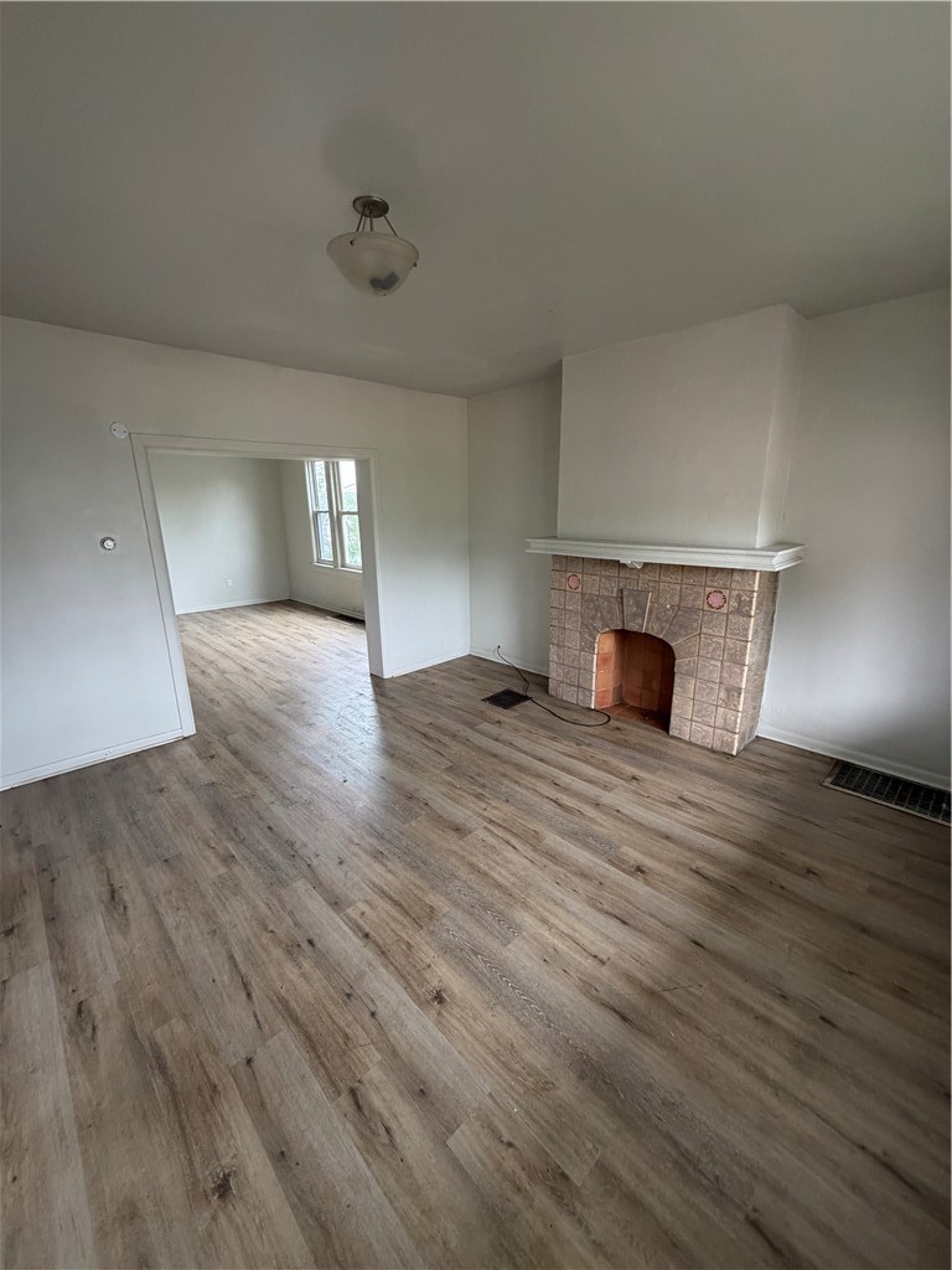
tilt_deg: -14.4
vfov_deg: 102.1
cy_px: 635
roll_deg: +2.2
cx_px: 476
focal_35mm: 14
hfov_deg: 85.7
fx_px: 513
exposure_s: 1/121
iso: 250
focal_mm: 2.22
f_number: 2.2
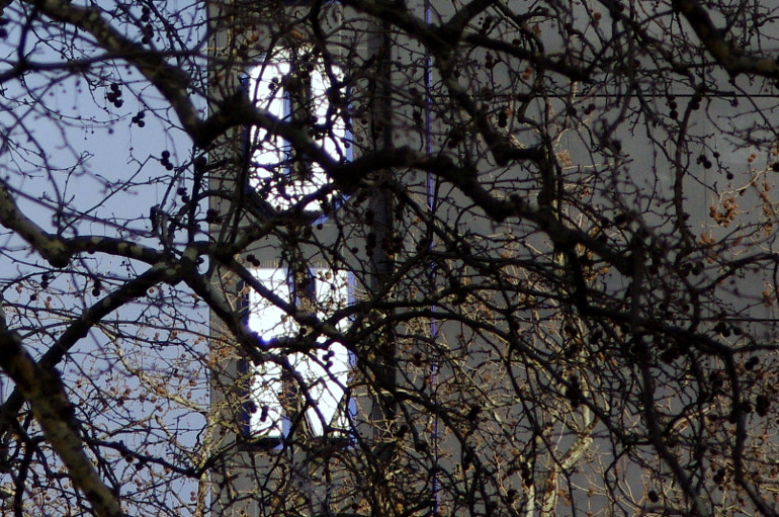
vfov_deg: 2.9
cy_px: -157
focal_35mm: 479
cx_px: 68
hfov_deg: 4.3
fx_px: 10350
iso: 800
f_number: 4.5
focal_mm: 120
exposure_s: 1/6000
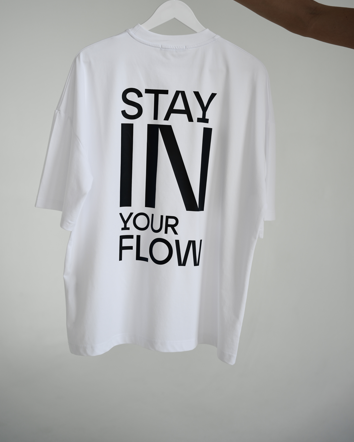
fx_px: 703
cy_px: 184
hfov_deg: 28.3
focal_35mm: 54
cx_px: 177
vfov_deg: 34.9
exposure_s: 1/50
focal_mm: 47.6
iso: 100
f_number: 3.2
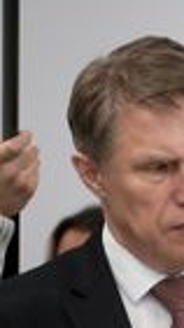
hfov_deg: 3.1
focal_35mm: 389
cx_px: 348
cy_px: 449
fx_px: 3384
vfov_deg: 5.5
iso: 1600
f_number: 3.5
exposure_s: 1/320
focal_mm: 75
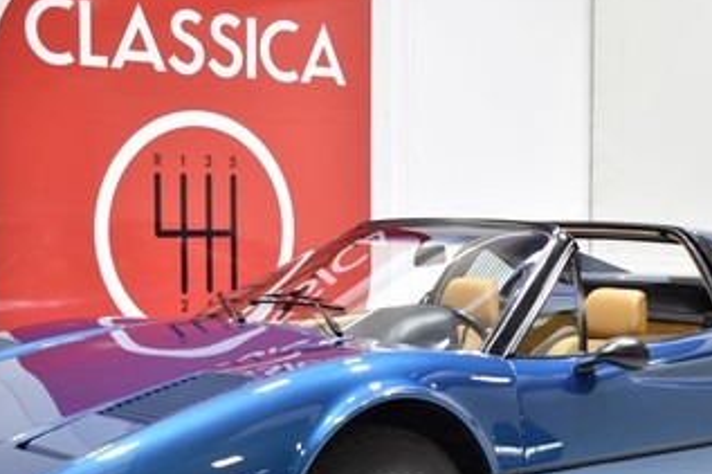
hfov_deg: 27.7
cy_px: 361
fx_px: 1443
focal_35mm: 73
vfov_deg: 18.5
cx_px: 380
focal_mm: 28
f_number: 4.2
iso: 100
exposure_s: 1/15
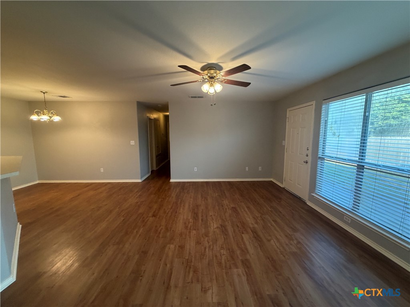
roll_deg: +0.0
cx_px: 205
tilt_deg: -7.7
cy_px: 154
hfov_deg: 102.1
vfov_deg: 85.7
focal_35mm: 14
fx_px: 166
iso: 320
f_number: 2.2
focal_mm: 2.22
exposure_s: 1/120
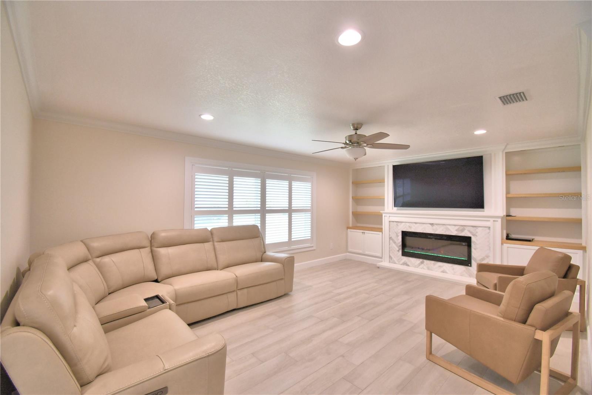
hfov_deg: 100.4
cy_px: 198
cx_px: 296
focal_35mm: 15
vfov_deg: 77.3
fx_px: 247
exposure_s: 1/100
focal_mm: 10
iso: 400
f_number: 4.5
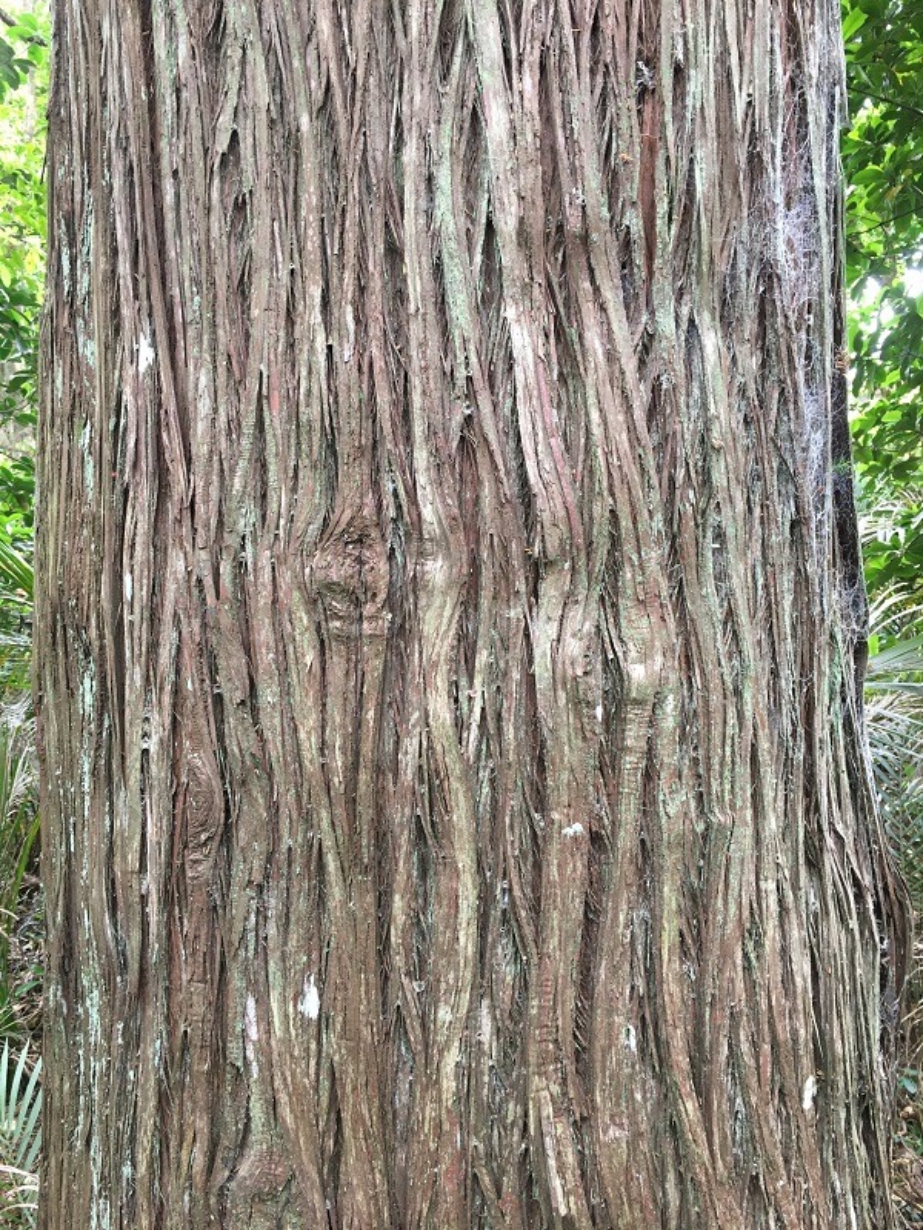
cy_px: 615
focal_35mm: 29
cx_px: 462
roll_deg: +1.6
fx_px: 1031
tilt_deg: +0.3
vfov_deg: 61.7
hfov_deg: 48.2
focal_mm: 4.15
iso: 100
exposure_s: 1/33
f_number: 2.2
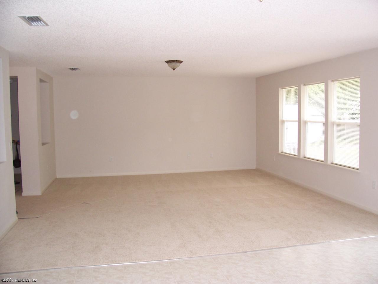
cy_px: 142
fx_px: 371
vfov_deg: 41.8
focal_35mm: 34
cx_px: 189
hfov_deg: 54.0
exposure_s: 1/60
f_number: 2.7
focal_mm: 5.6
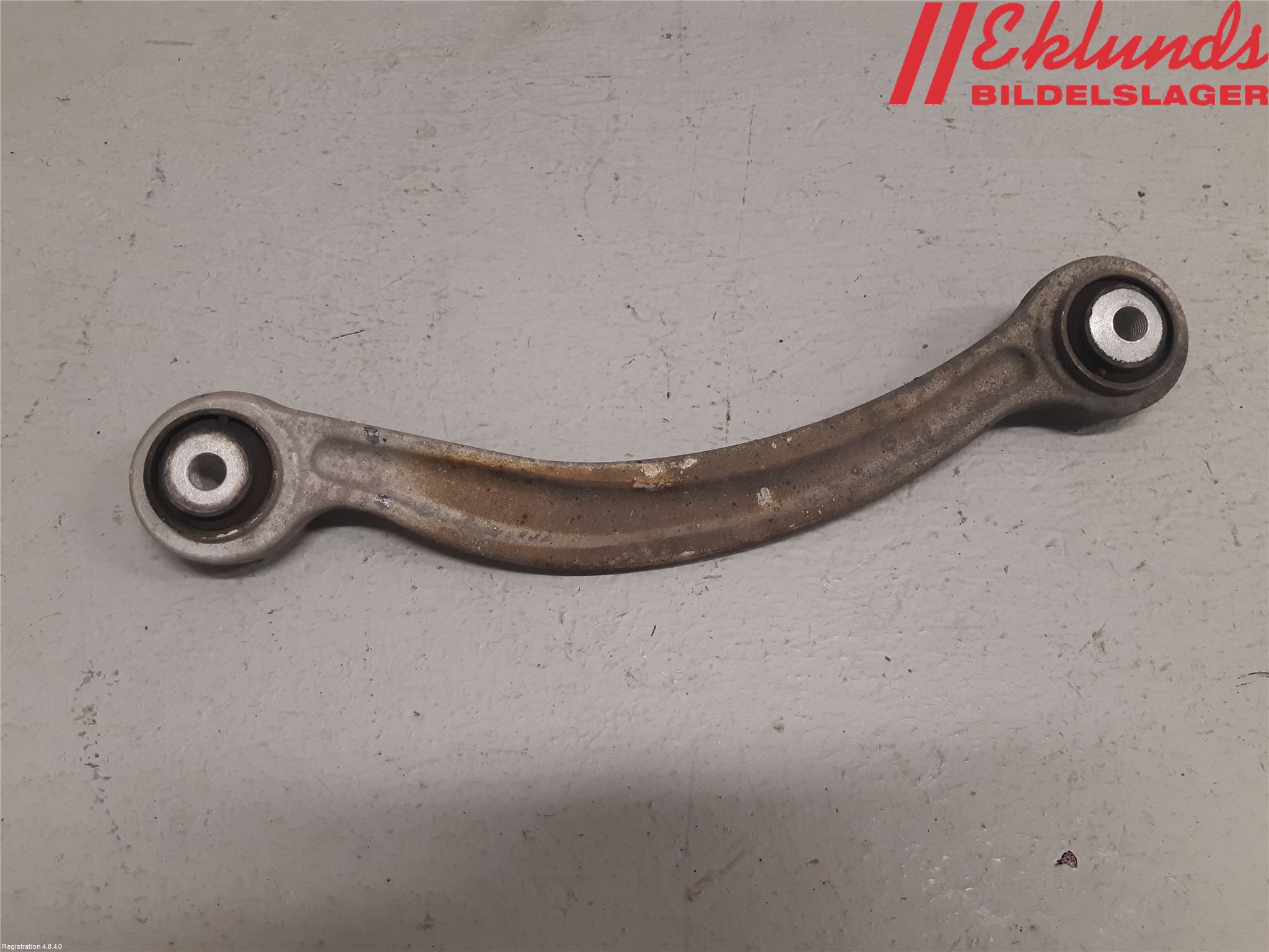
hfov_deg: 67.3
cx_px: 634
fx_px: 953
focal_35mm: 26
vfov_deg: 53.1
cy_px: 476
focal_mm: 3.93
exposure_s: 1/50
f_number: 1.7
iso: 100
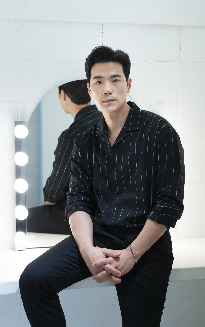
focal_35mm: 59
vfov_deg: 34.5
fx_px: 527
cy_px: 163
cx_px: 97
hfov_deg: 22.0
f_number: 4
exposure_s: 1/320
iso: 1600
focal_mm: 57
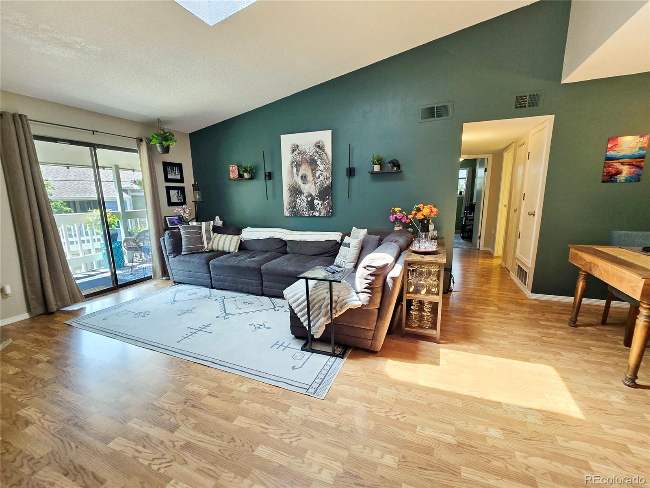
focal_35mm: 13
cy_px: 244
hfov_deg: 106.2
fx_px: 244
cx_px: 325
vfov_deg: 89.9
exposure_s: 1/60
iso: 100
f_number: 2.2
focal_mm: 2.2
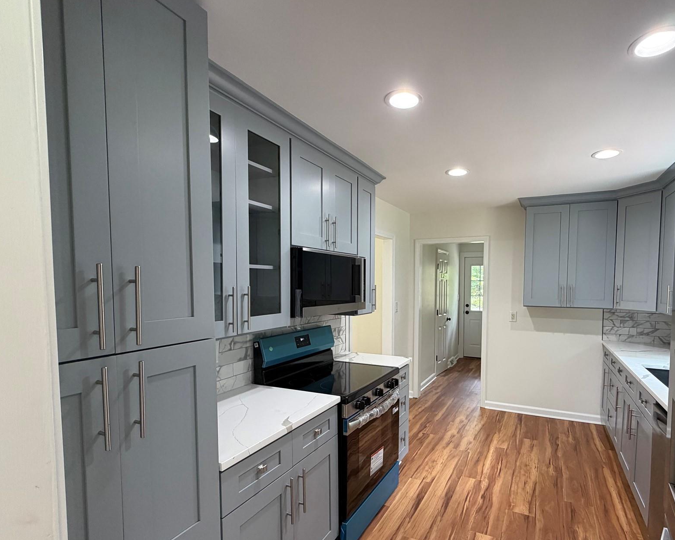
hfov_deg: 85.4
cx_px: 401
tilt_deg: -1.8
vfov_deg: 73.5
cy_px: 301
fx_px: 360
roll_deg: +0.6
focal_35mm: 18
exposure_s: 1/60
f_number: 2.2
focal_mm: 2.22
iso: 200
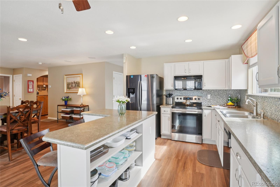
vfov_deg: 67.4
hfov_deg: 90.0
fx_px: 140
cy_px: 94
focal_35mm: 18
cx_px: 140
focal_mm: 12
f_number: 8
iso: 400
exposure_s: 1/20
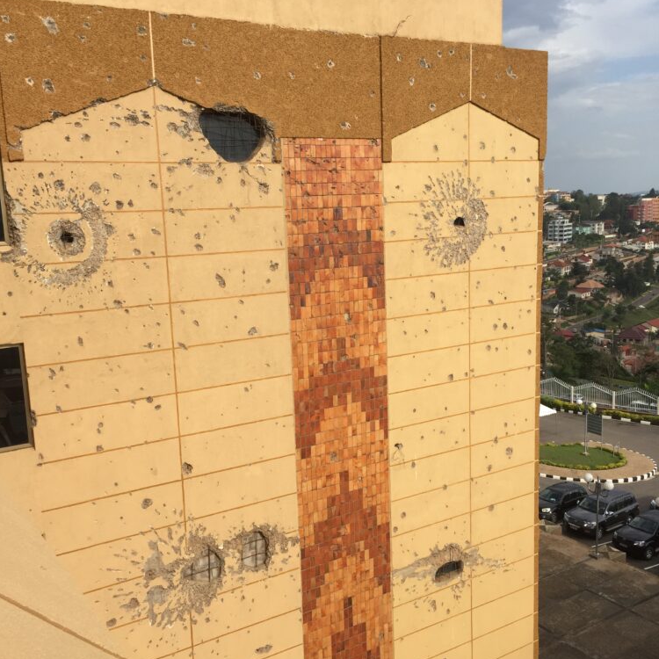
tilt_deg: -10.4
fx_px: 754
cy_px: 346
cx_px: 322
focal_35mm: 35
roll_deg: +2.2
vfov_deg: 47.2
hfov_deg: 47.2
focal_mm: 4.15
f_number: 2.2
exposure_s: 1/1883
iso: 32
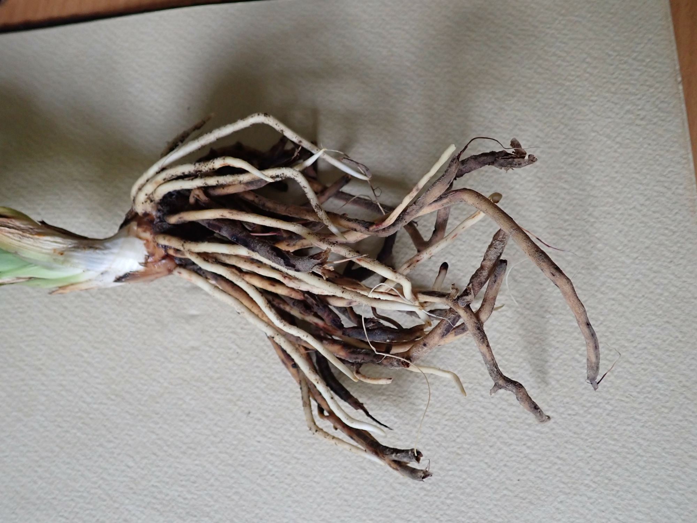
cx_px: 348
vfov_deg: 46.8
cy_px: 262
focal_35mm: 30
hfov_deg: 60.0
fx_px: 604
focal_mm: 5.5
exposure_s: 1/125
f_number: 2.3
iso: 400
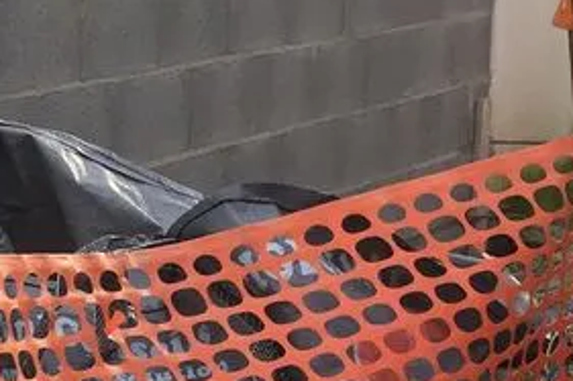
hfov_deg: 13.7
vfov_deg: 10.4
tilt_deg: -2.1
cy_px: -128
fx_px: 2052
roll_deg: +0.0
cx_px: -538
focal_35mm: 129
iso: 32
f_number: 2.2
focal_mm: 4.15
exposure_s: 1/214
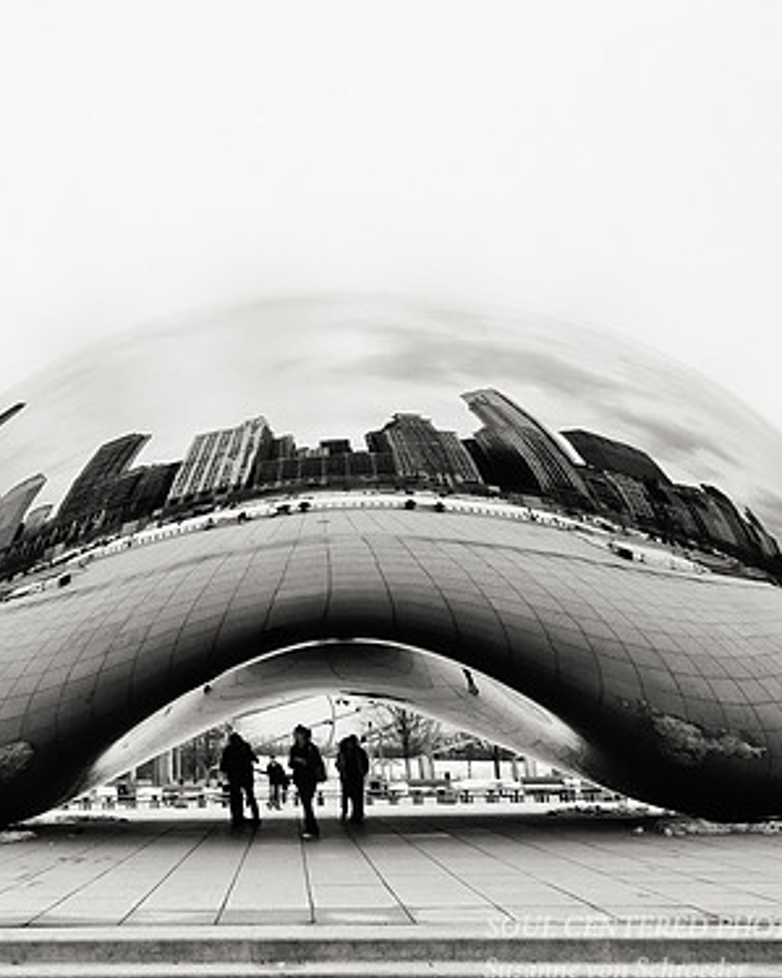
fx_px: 947
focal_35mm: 33
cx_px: 186
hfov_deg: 43.3
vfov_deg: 54.6
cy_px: 490
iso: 200
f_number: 11
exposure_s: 1/180
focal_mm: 15
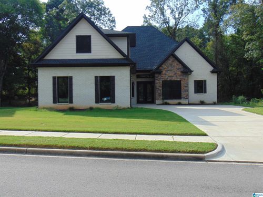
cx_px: 132
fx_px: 251
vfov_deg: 42.9
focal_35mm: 33
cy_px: 98
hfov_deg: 55.4
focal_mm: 5.8
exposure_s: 1/640
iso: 80
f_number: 3.2
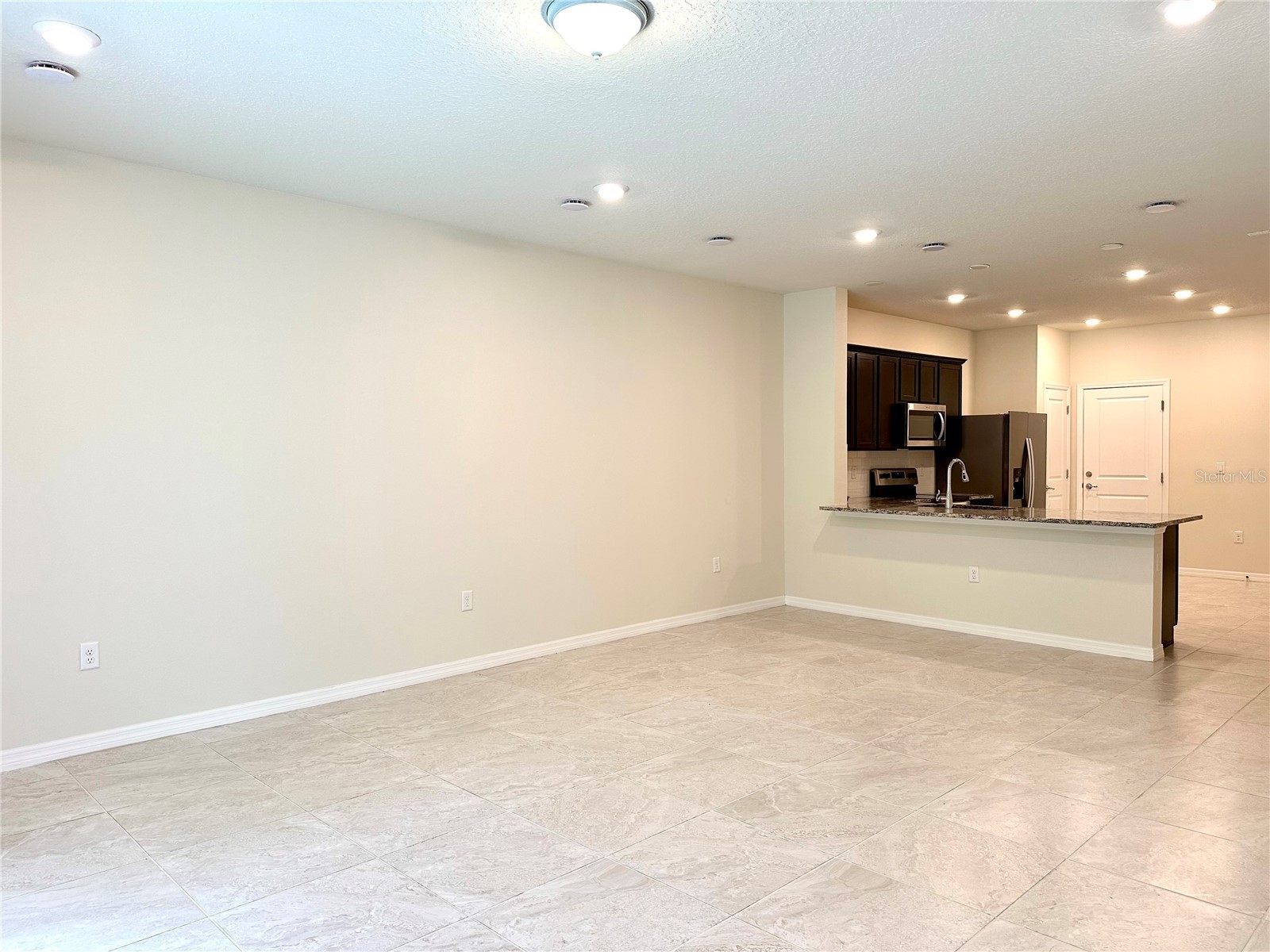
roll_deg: +0.4
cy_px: 476
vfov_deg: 56.8
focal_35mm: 24
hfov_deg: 71.6
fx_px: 881
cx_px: 635
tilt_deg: -2.1
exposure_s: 1/120
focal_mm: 6.86
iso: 160
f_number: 1.78
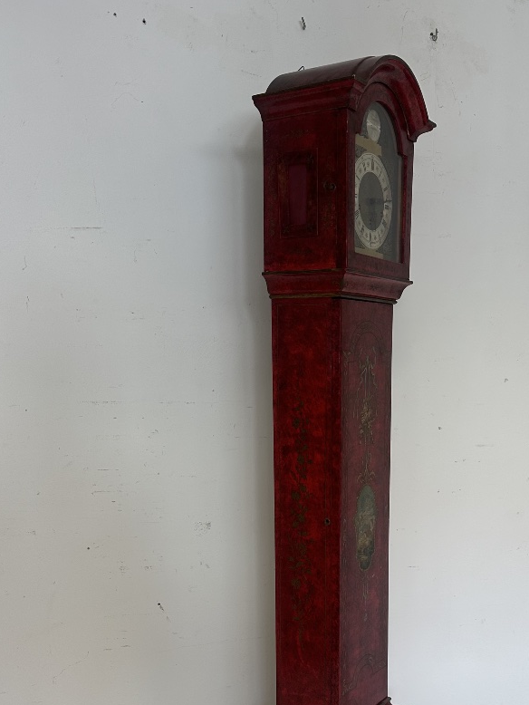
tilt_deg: -11.3
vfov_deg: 48.7
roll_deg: -1.4
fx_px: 753
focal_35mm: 37
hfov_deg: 38.3
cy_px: 507
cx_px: 344
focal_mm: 6.86
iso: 100
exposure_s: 1/100
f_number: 1.78
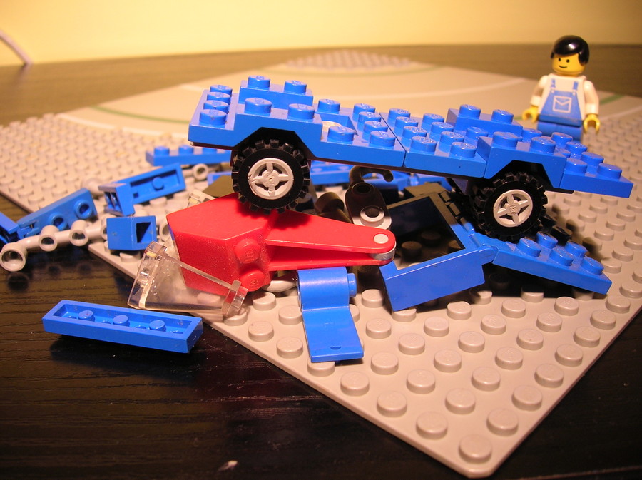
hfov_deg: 54.0
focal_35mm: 34
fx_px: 630
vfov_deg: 41.7
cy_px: 240
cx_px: 321
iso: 50
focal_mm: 5.7
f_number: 2.9
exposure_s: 1/8.1
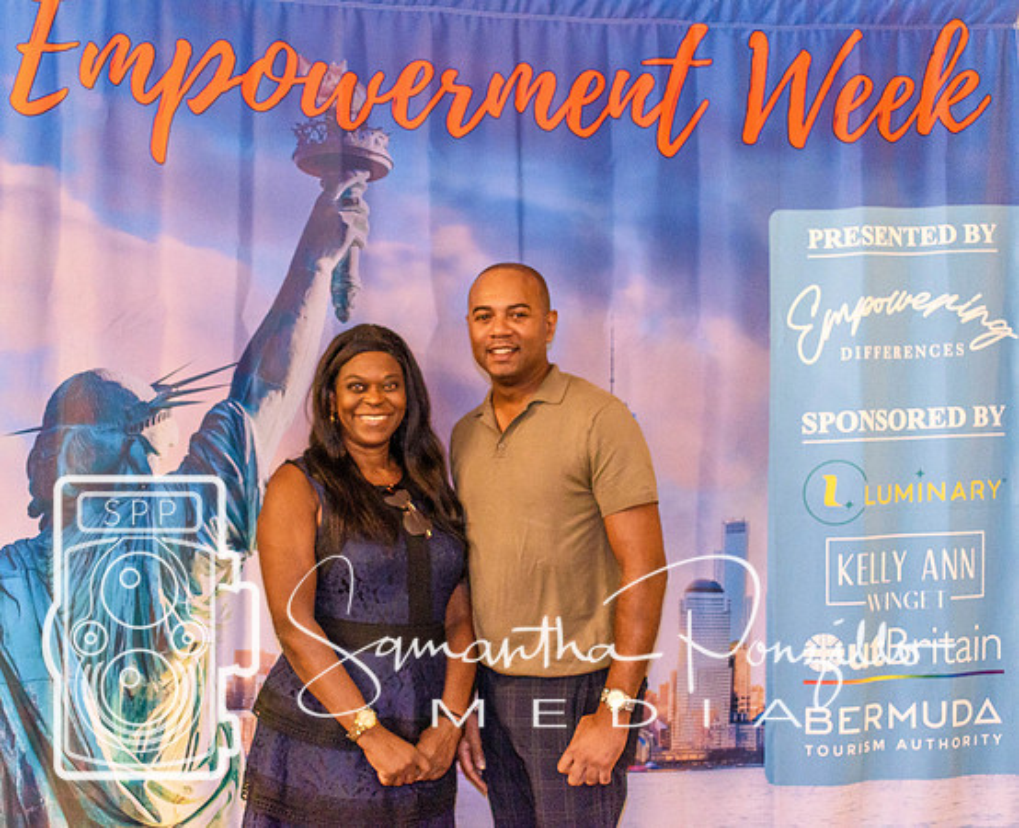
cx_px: 456
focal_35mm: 43
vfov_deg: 34.8
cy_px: 388
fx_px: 1319
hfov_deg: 42.2
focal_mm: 24
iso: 1600
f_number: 4
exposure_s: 1/60
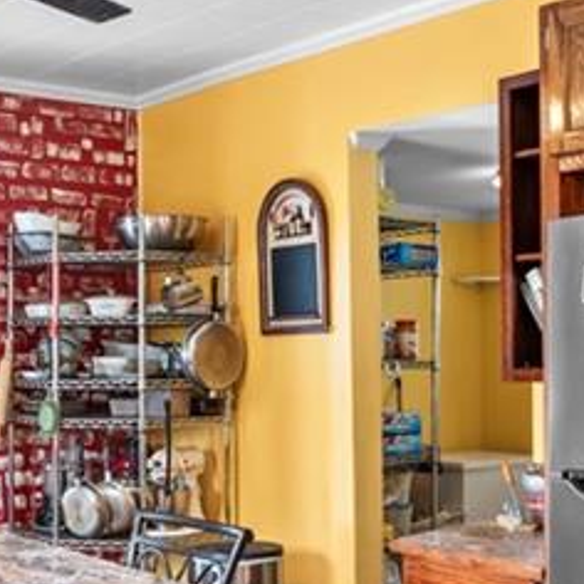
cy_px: 393
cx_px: 163
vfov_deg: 28.9
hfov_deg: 28.7
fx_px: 1126
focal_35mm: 59
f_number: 8
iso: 100
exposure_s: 1
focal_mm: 16
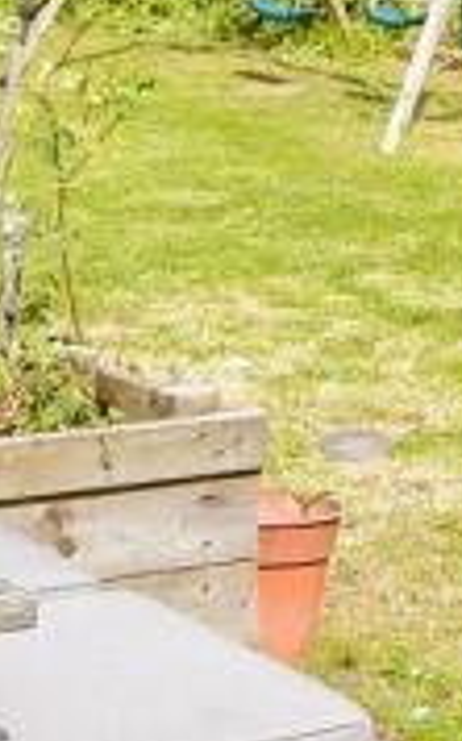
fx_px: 2482
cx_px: 191
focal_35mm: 123
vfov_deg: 16.6
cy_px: -35
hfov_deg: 10.6
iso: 200
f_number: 8
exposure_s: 1/500
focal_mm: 14
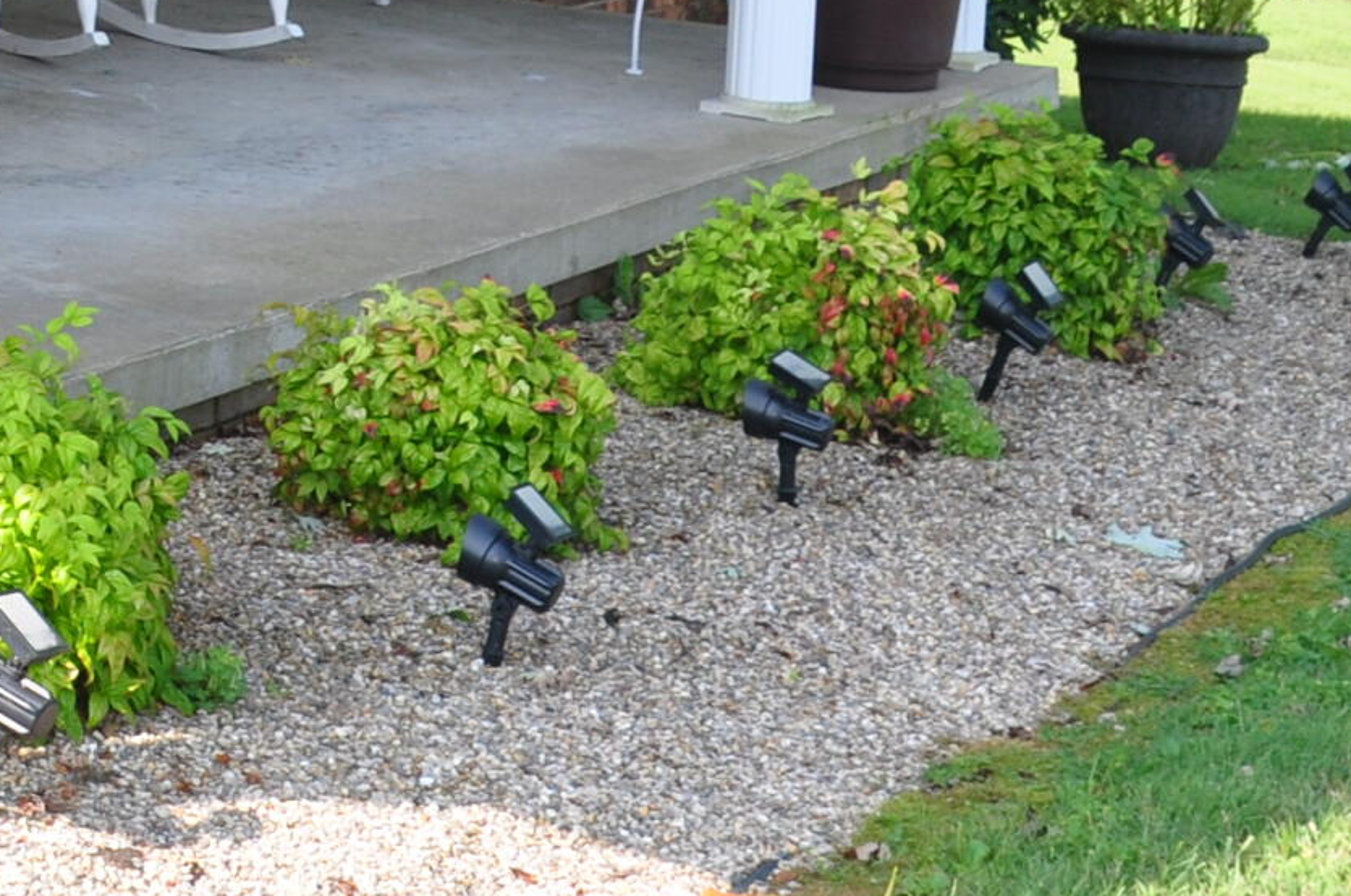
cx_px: -626
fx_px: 3635
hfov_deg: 18.8
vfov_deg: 13.6
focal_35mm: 97
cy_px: -209
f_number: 7.1
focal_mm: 18
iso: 250
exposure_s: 1/200
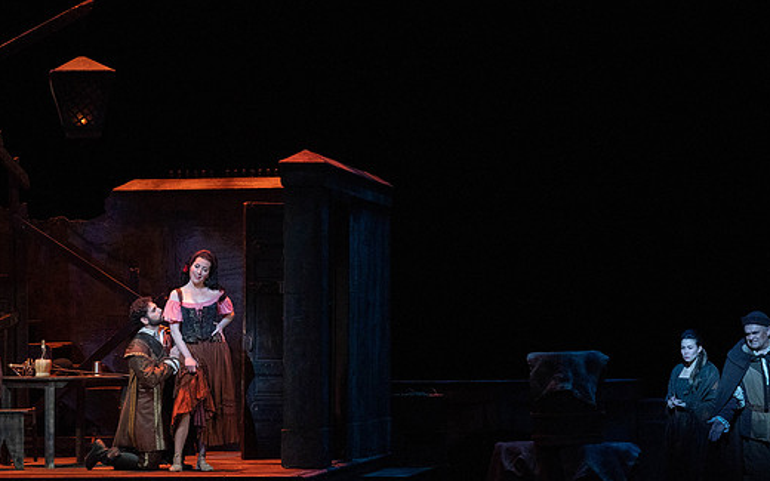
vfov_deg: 9.4
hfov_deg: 15.0
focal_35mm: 139
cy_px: 205
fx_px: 2917
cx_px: 360
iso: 6400
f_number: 7.1
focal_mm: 114
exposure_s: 1/250
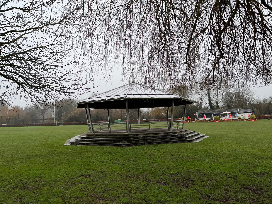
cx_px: 136
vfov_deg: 53.1
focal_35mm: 26
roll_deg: +3.8
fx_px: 204
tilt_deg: +4.2
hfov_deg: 67.3
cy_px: 102
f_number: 1.6
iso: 50
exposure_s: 1/967
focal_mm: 5.1
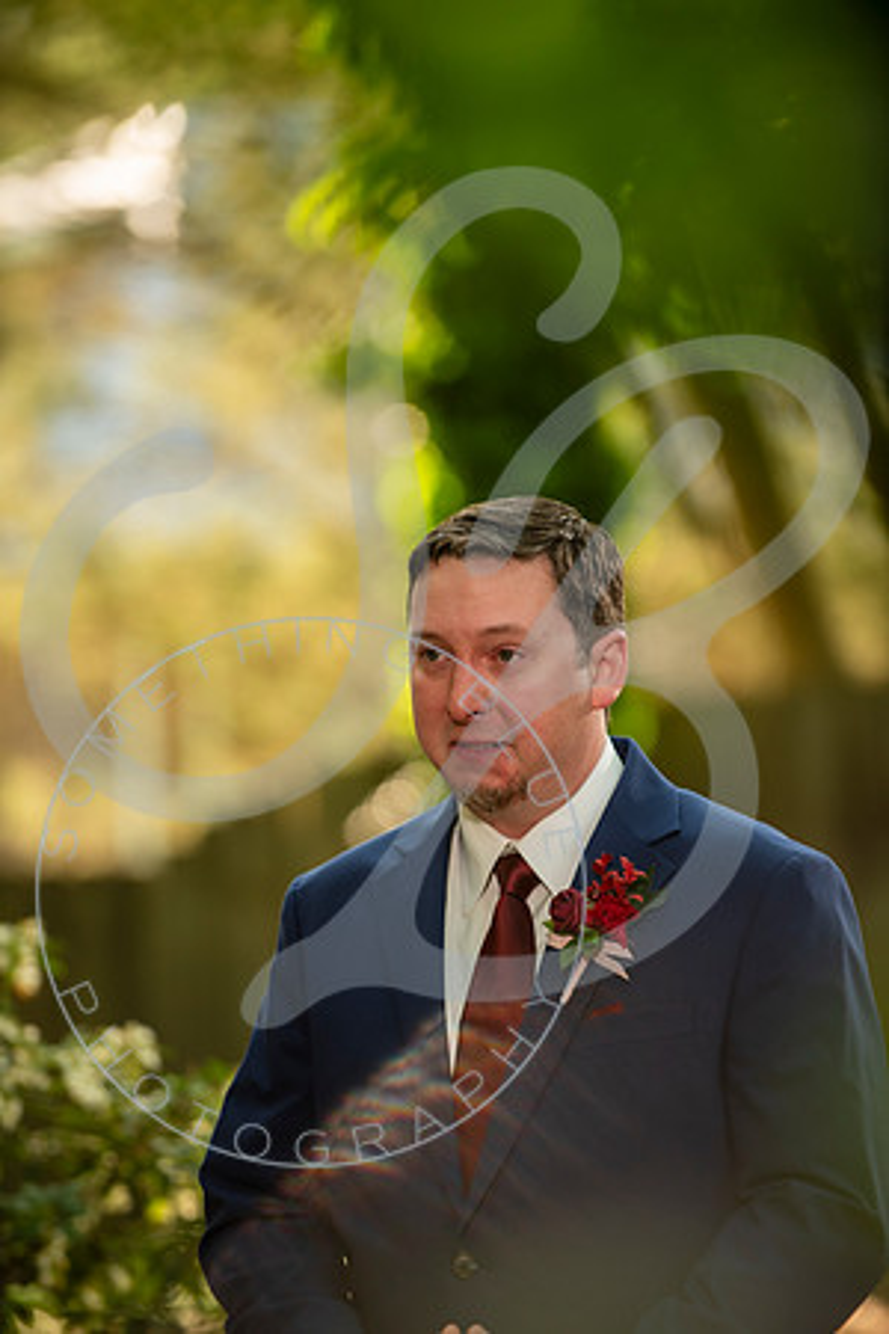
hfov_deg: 6.9
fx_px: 7408
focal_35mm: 200
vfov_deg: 10.3
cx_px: 444
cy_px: 667
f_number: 2.8
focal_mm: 200
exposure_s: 1/200
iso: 250
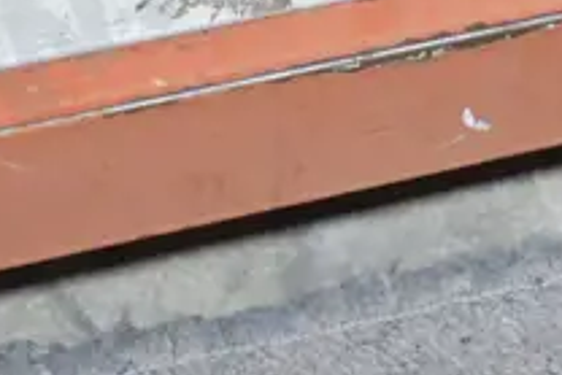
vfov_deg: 7.4
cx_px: 762
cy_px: -499
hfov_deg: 11.5
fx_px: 2718
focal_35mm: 174
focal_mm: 17
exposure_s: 1/60
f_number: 4
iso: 640
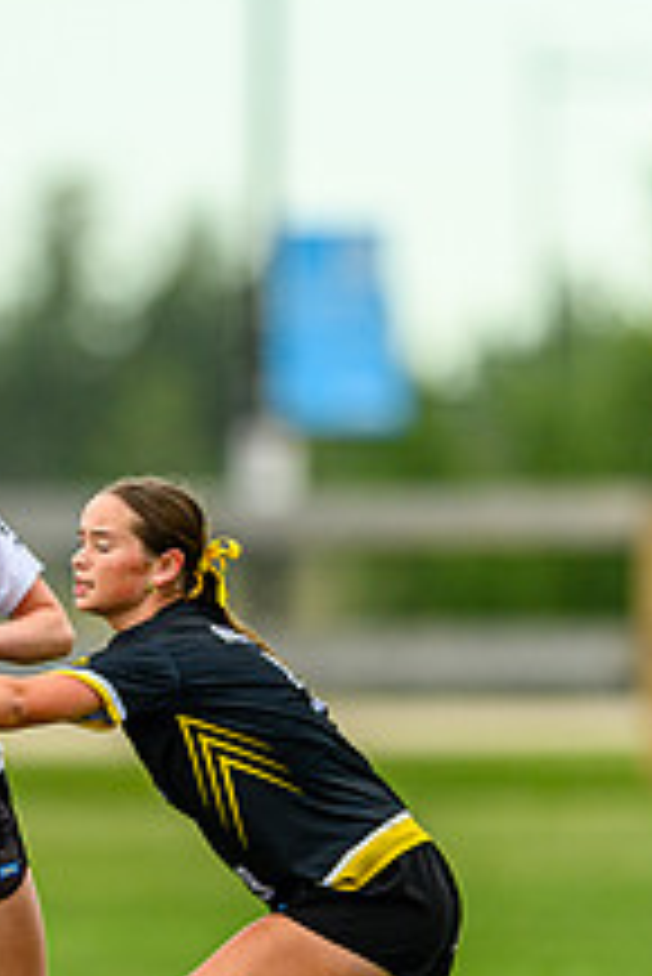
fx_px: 28966
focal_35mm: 1068
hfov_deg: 1.3
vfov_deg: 1.9
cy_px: 803
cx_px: -63
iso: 280
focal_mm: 400
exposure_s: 1/1250
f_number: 3.2
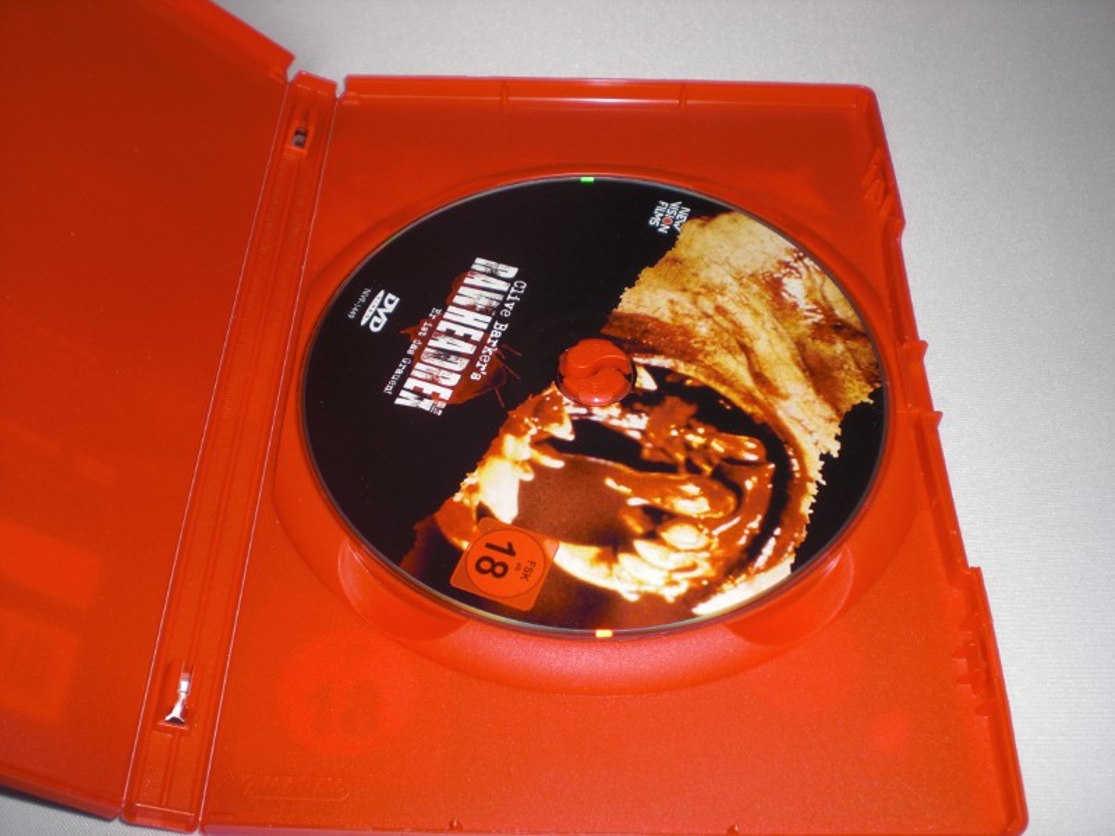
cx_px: 558
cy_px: 418
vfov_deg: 37.7
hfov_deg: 49.0
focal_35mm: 38
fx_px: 1224
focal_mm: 6.3
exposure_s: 1/60
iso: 64
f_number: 3.1
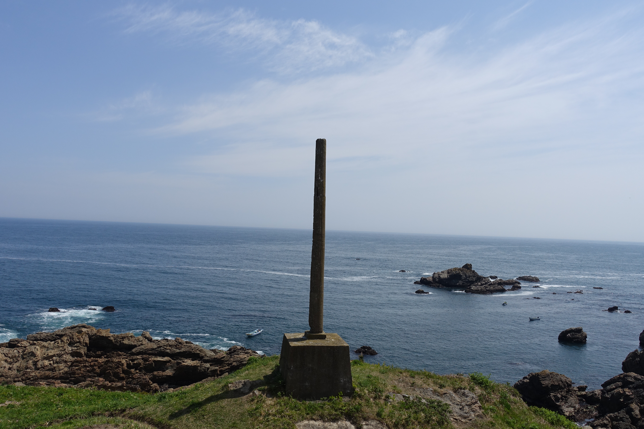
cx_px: 322
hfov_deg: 65.5
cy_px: 214
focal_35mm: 28
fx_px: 501
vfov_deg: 46.4
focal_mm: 10.33
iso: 125
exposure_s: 1/125
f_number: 5.6
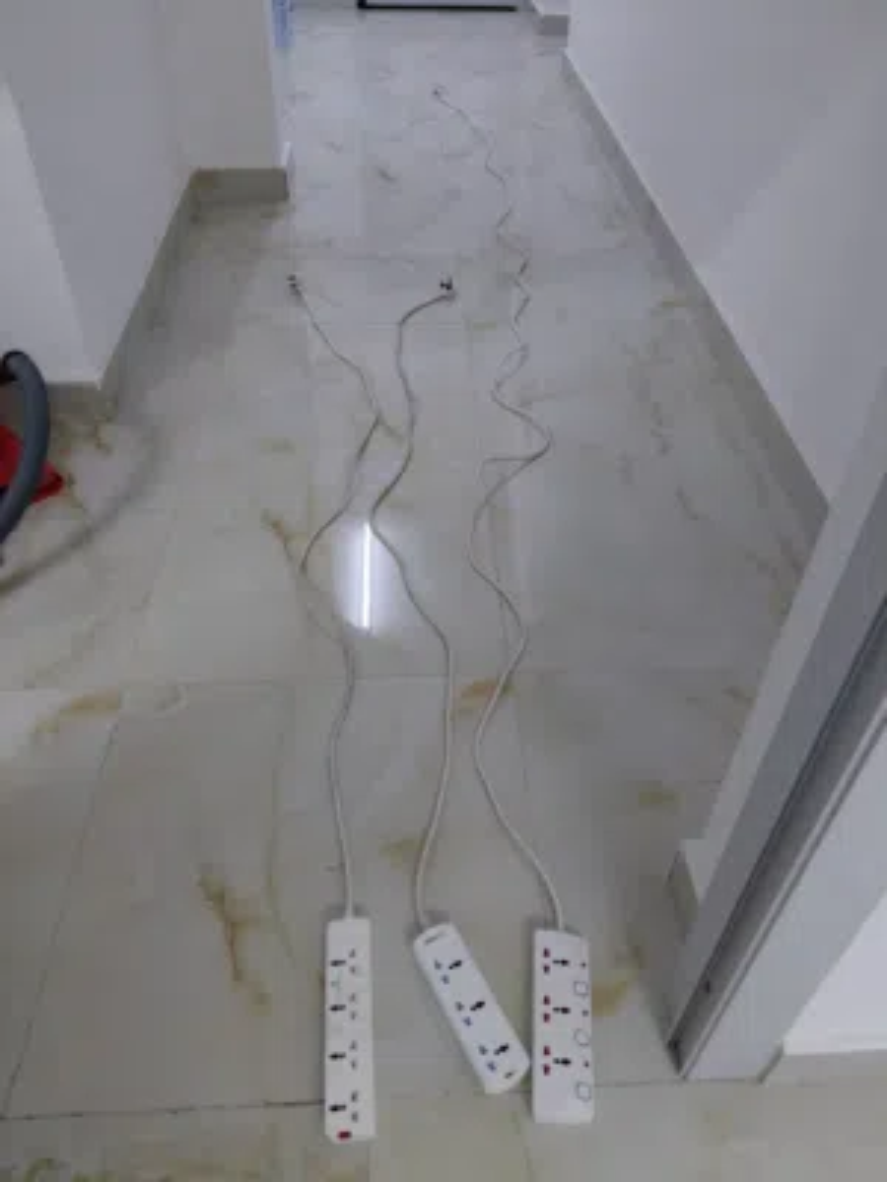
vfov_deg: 69.4
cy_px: 591
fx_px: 854
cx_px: 444
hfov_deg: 54.9
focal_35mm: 25
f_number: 1.8
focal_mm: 4.69
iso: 320
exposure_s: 1/50.1
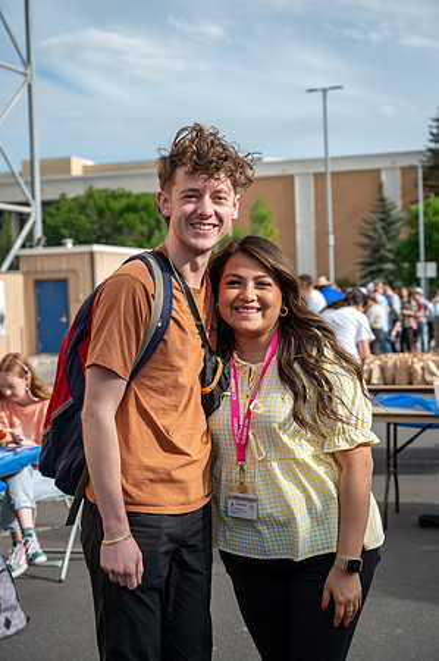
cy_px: 330
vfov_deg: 35.1
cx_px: 220
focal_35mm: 57
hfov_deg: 23.7
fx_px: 1045
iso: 160
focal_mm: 57
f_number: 4.5
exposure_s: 1/800
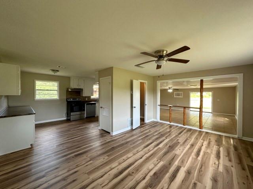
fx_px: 102
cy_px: 94
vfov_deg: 85.7
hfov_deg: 102.1
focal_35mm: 14
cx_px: 126
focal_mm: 2.22
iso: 160
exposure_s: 1/99
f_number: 2.2
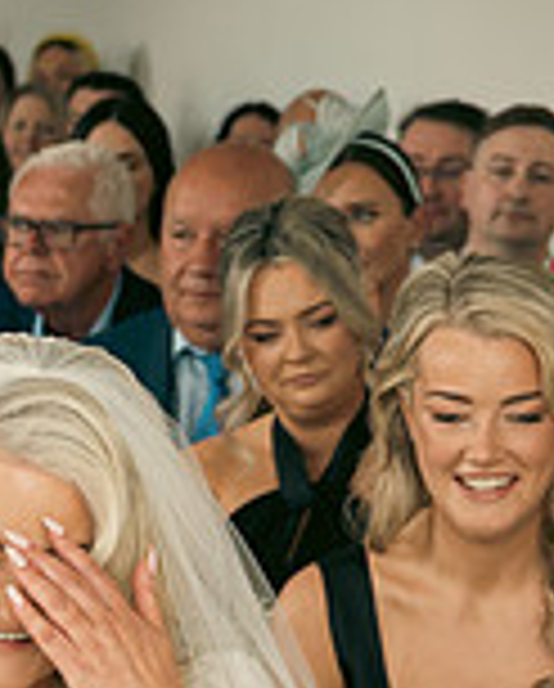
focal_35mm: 192
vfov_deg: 9.9
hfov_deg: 7.9
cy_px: 767
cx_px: -288
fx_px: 3923
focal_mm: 36
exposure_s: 1/160
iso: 320
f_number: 3.5
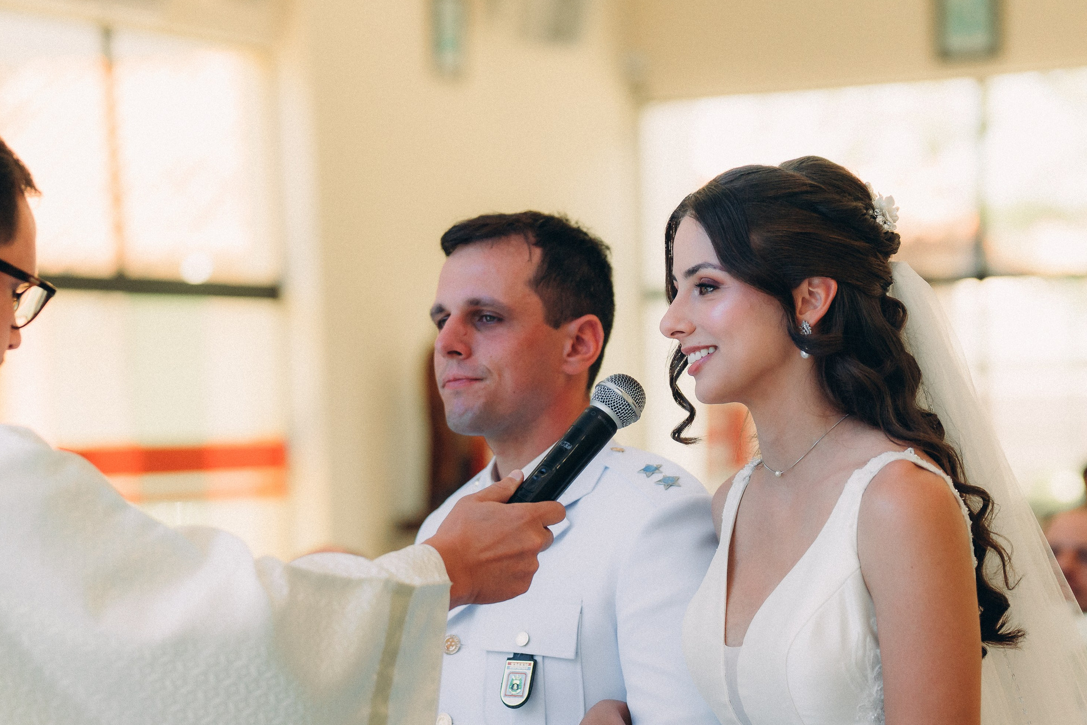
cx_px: 577
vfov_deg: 10.7
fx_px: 3865
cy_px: 482
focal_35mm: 128
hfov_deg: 16.0
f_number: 2.8
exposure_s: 1/1600
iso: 1250
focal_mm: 92
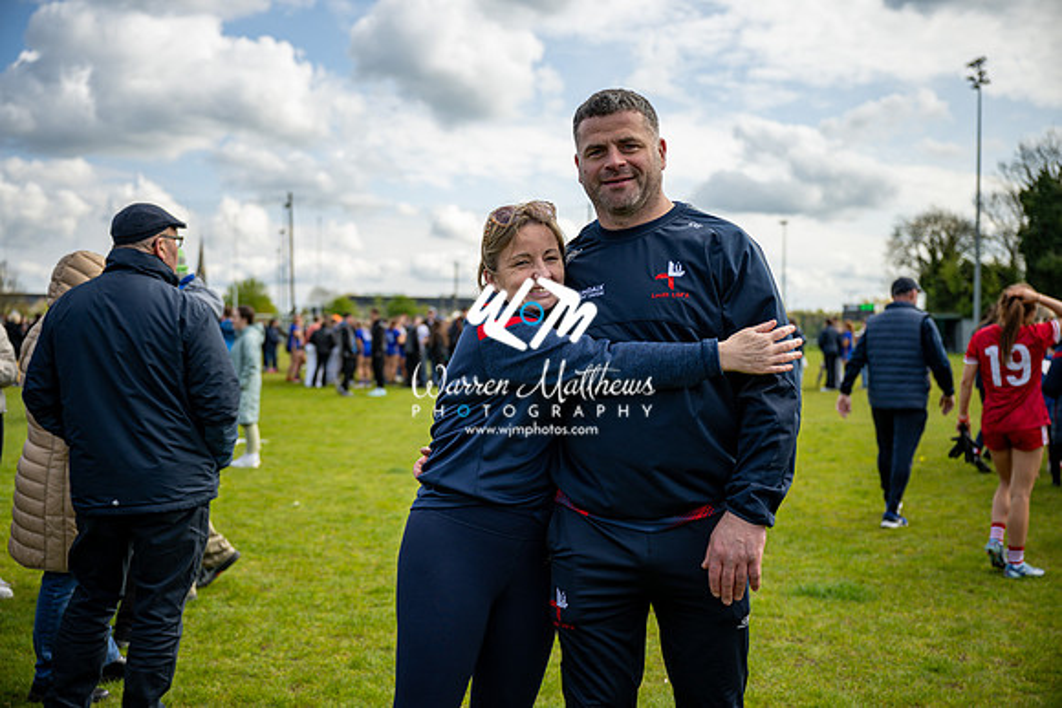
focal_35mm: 40
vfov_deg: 33.4
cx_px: 531
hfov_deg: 48.4
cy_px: 354
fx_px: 1180
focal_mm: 40
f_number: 2.8
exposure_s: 1/1600
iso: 125
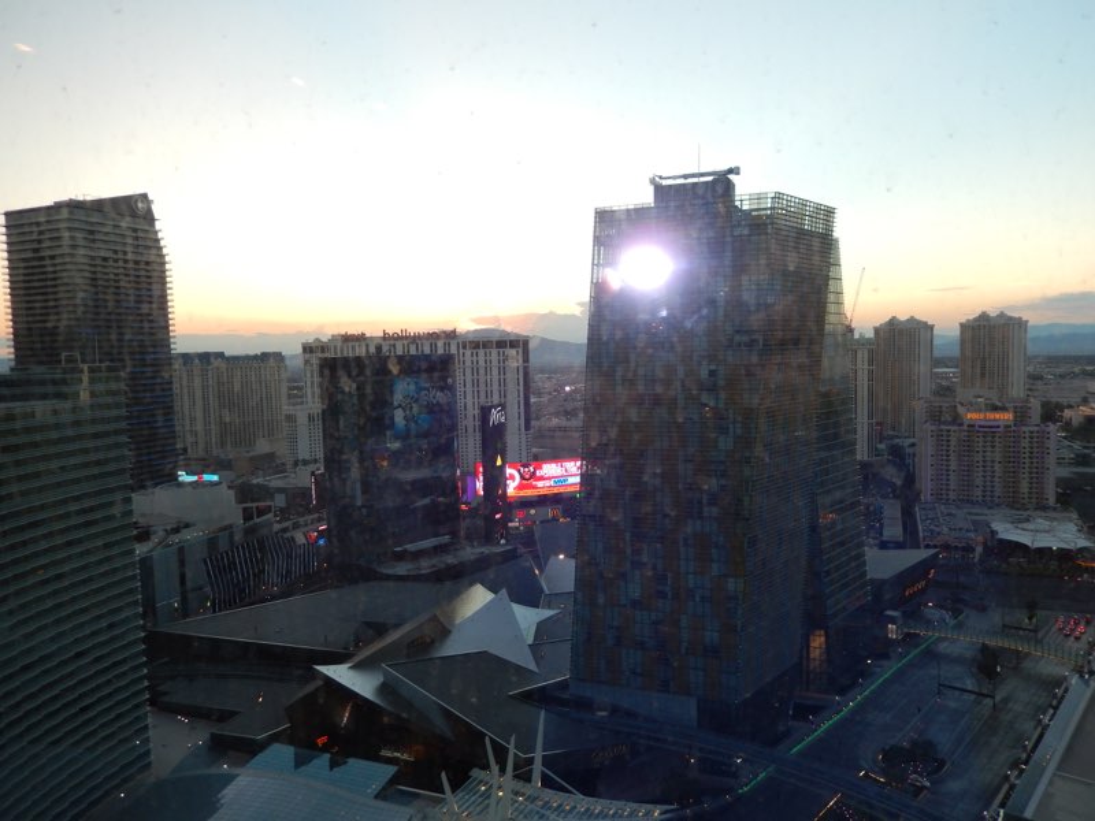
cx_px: 548
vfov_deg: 54.9
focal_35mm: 25
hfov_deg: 69.4
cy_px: 410
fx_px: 791
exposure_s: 1/30
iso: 125
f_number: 3.4
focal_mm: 4.5
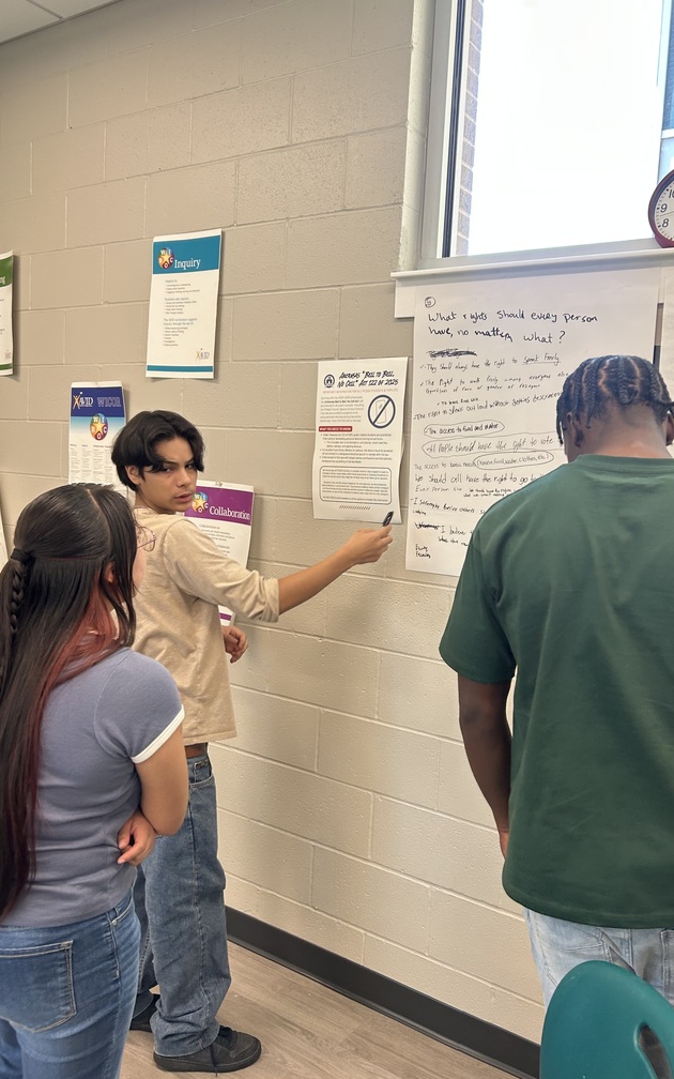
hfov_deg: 44.4
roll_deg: -3.6
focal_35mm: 28
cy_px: 537
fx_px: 823
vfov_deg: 66.5
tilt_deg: -3.9
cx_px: 392
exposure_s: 1/120
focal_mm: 5.7
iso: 80
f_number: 1.5
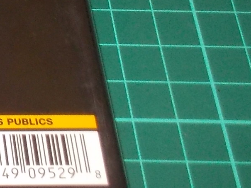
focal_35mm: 139
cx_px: -177
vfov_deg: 10.5
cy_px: -54
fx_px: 1008
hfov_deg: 13.0
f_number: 3.7
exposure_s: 1/30
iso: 200
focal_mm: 5.2
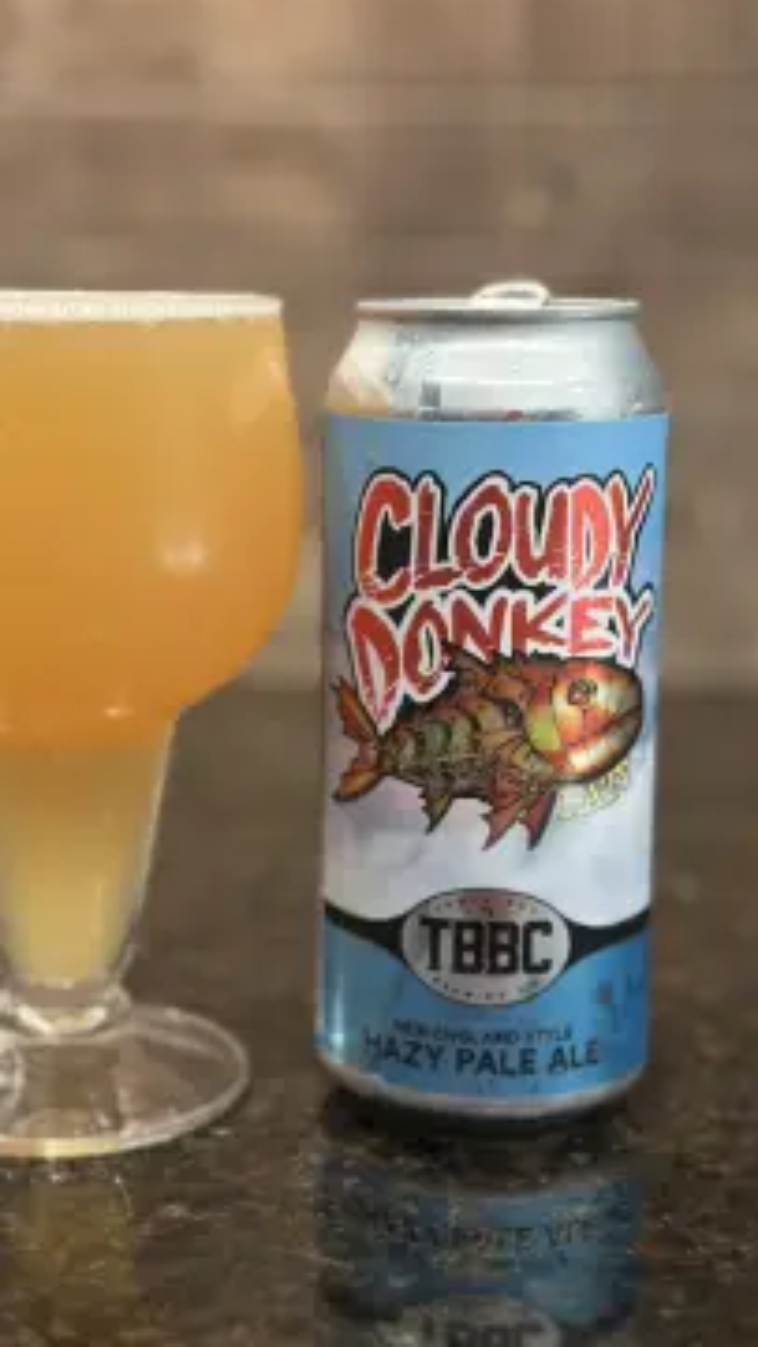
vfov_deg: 36.0
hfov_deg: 20.7
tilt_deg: -11.4
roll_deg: +1.8
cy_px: 646
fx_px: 2073
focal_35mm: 58
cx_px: 261
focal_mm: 6.86
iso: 320
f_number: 1.78
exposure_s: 1/40
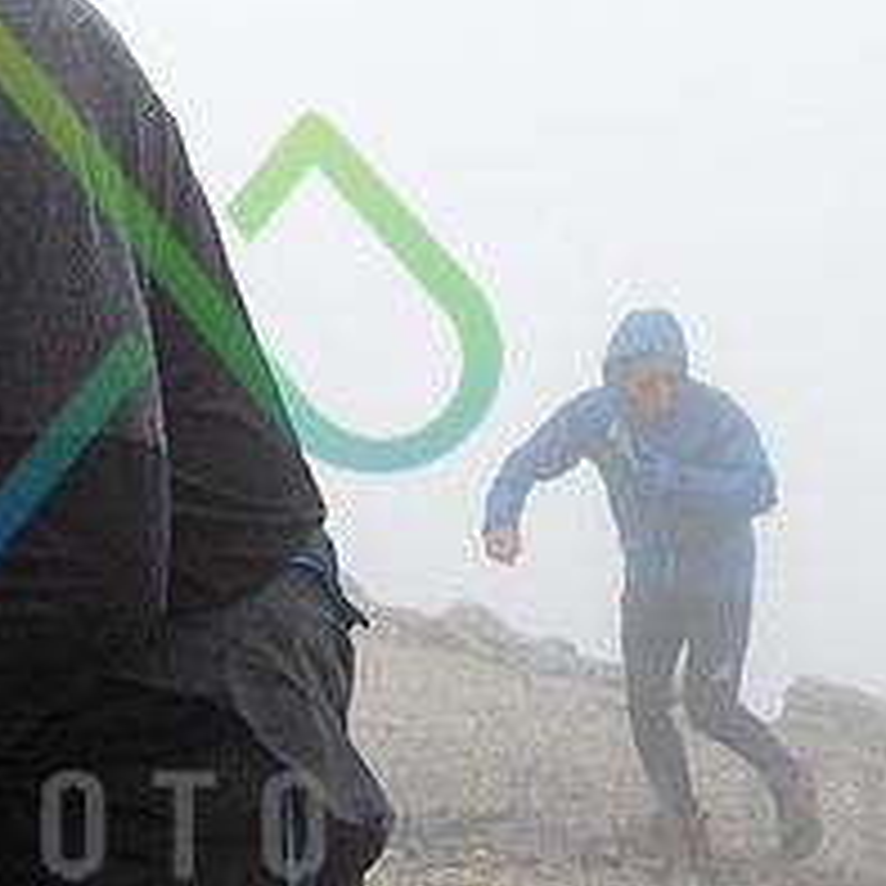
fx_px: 2317
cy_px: 391
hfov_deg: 20.6
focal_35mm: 80
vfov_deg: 21.6
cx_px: -103
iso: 800
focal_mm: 32
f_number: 10
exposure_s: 1/800
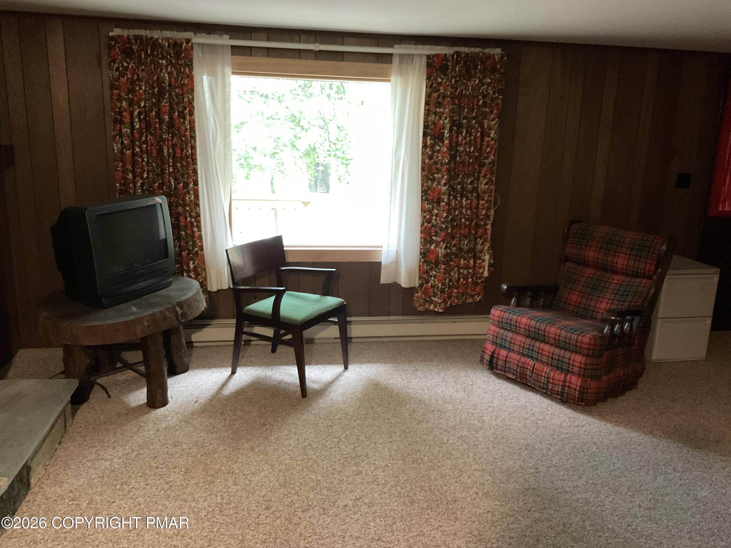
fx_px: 612
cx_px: 366
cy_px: 274
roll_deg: -1.8
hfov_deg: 61.7
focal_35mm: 29
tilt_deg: -14.0
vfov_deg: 48.2
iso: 640
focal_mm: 3
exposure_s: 1/15
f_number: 1.8
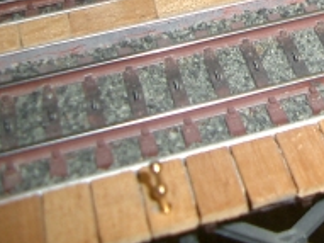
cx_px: 392
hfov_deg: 19.6
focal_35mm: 94
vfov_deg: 15.0
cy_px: -68
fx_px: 879
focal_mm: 5.8
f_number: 2.6
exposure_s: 1/40
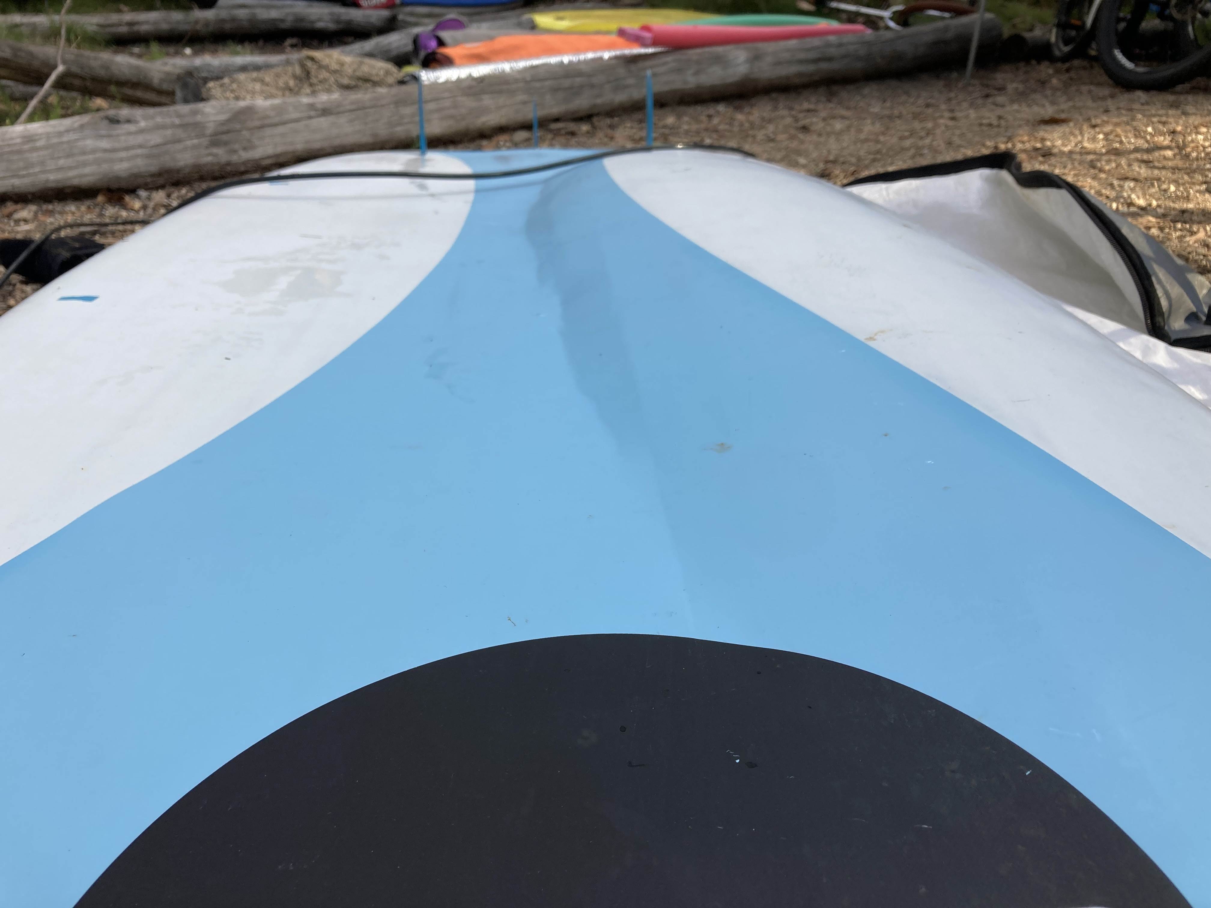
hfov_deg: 63.4
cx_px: 606
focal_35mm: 28
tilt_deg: -21.0
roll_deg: +4.2
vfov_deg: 49.7
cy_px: 454
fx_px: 980
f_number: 1.8
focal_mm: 3.99
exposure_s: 1/245
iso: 20
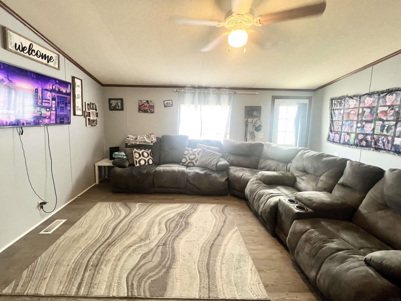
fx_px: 162
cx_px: 190
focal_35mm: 14
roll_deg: -1.0
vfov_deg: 85.5
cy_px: 140
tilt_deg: -6.1
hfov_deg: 102.0
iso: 200
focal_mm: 1.57
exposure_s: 1/60
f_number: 1.8
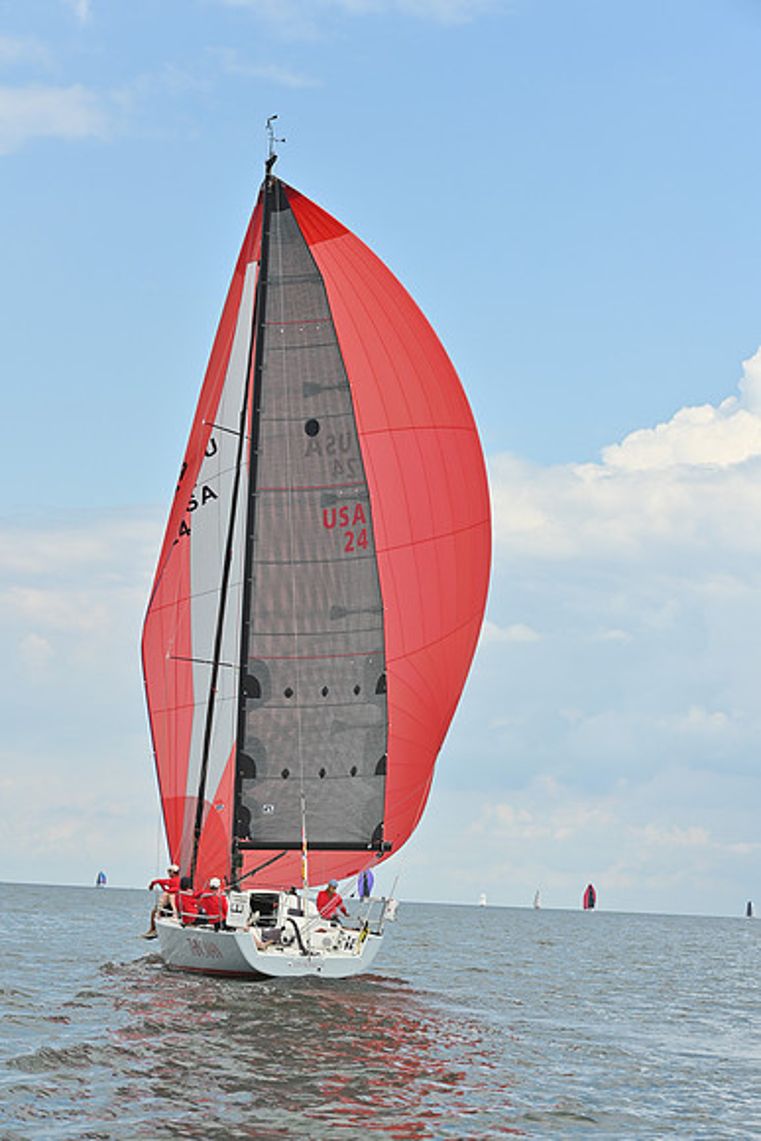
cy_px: 570
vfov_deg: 22.6
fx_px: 2852
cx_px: 380
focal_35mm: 90
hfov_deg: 15.2
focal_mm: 90
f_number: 7.1
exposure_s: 1/1250
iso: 320
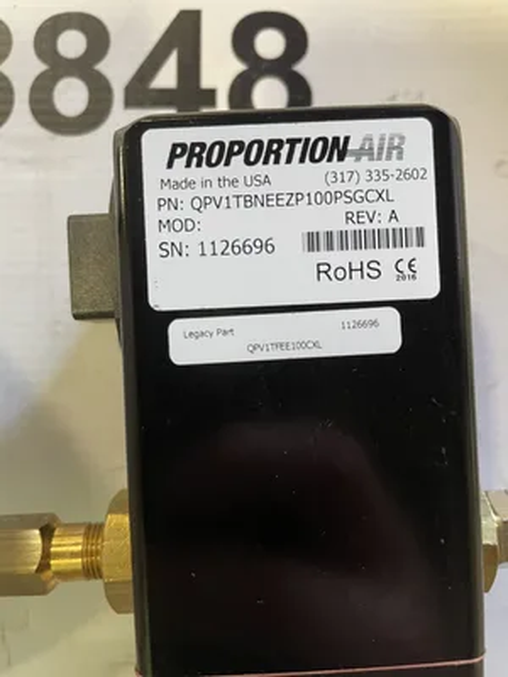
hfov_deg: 53.1
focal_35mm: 26
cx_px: 254
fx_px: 509
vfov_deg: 67.3
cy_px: 338
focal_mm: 4.2
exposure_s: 1/60
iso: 250
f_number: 1.6
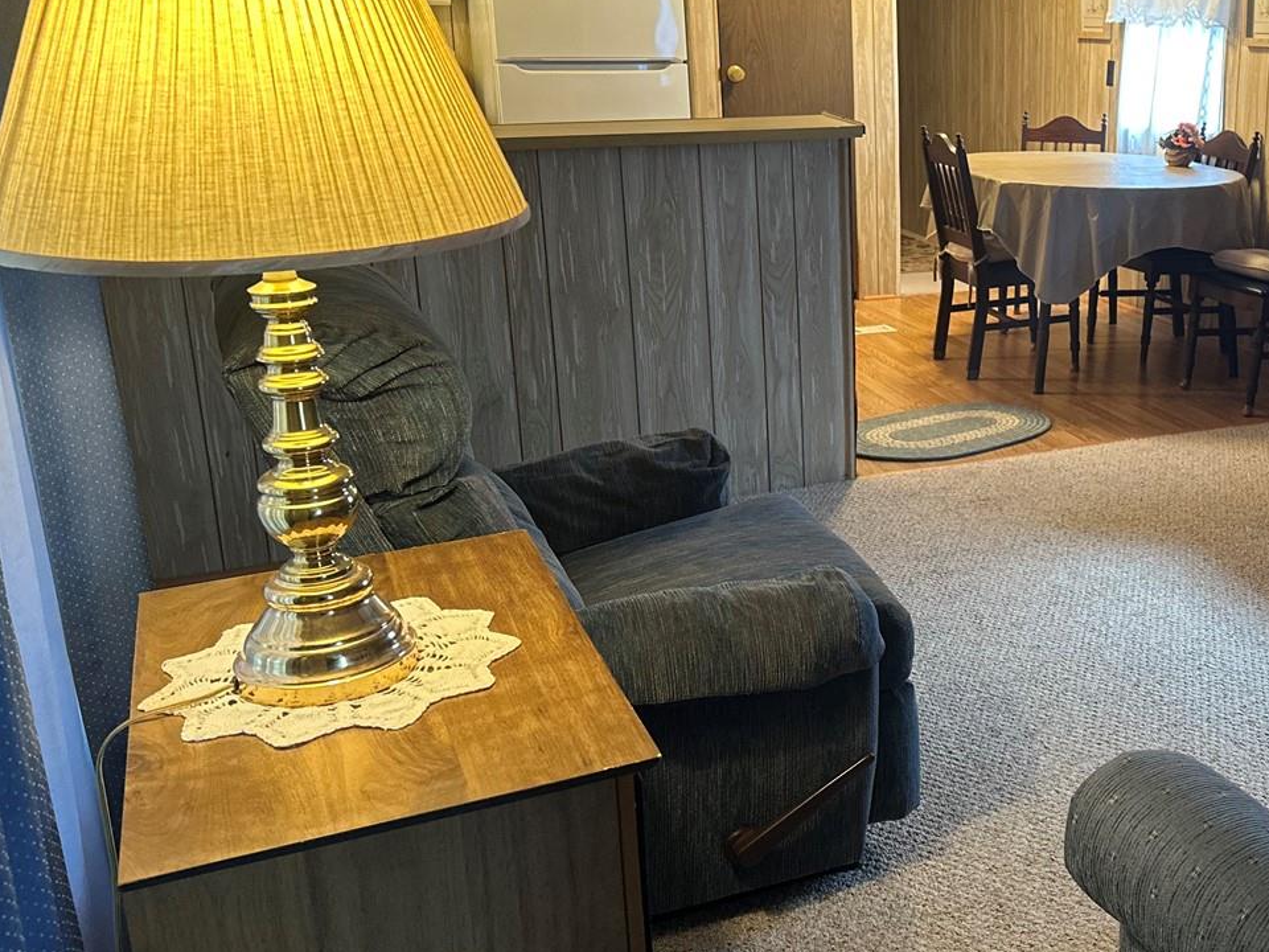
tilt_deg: -14.5
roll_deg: -1.2
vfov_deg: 35.8
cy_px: 377
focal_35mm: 40
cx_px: 1035
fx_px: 1466
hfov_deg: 44.3
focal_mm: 6.86
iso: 320
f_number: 1.78
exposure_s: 1/60
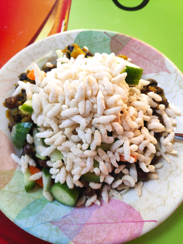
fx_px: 141
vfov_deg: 81.7
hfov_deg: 66.0
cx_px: 92
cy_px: 122
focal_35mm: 20
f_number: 1.9
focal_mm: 3.94
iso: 312
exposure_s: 1/120
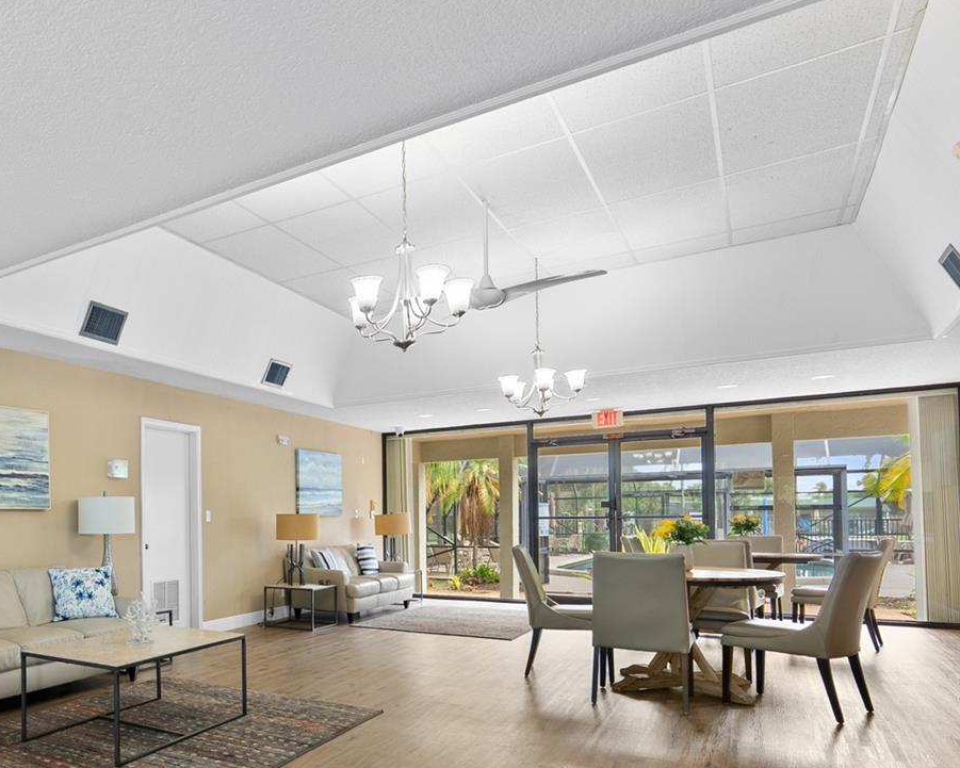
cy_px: 513
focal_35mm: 26
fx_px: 729
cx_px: 125
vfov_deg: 54.4
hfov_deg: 58.6
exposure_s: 1/3
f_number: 8
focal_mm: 15.4
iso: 320
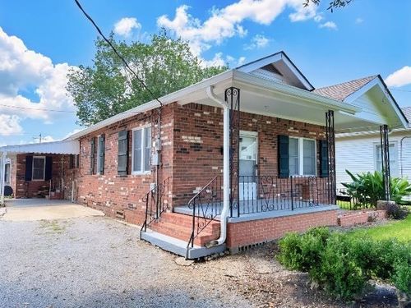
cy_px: 154
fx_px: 285
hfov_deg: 71.6
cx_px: 206
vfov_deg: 56.8
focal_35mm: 24
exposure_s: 1/735
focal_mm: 6.76
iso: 100
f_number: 1.78
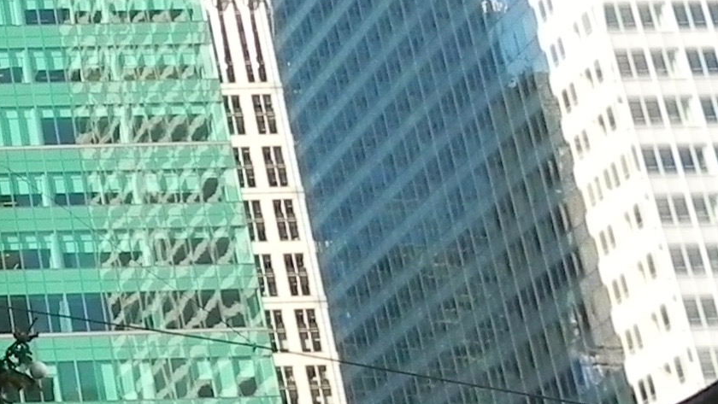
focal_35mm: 123
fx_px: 2342
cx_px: -583
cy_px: 59
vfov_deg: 9.8
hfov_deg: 15.1
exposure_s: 1/207
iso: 160
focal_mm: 4.6
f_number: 5
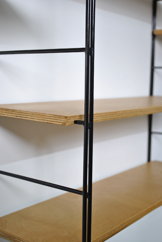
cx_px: 81
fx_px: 353
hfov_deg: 25.8
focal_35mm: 52
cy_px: 121
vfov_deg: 37.8
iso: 400
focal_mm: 35
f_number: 5
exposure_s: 1/30
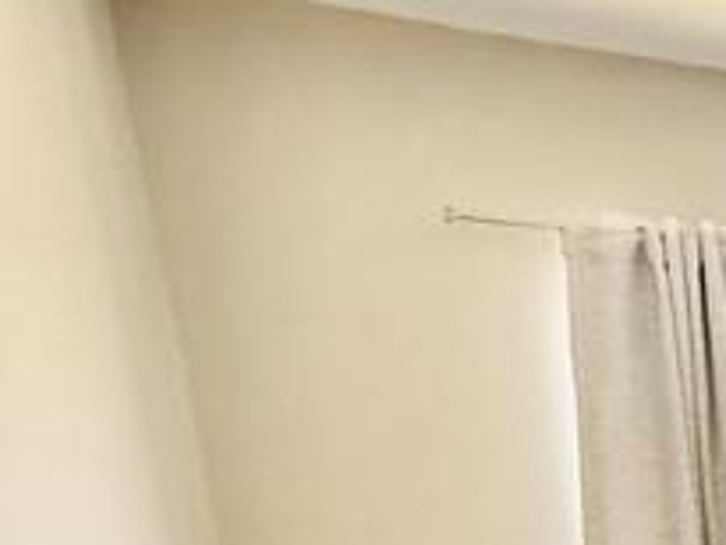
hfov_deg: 16.9
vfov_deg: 18.1
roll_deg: -0.7
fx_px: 1469
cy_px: 878
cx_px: 1583
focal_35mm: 70
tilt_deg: -12.6
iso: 400
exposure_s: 1/120
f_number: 2.2
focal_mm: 2.22
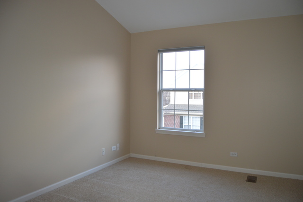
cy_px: 101
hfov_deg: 67.4
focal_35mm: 27
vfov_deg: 47.9
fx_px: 227
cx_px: 152
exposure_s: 1/80
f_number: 4
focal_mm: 18
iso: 400
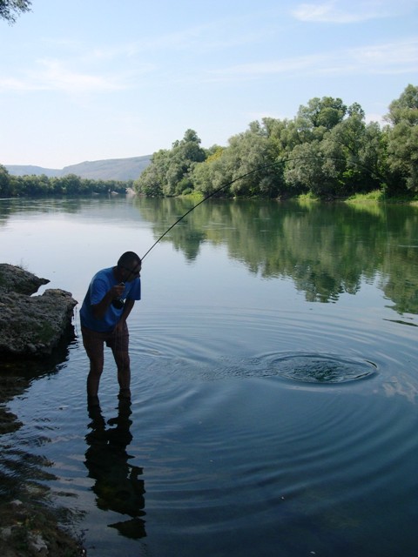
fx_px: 612
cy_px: 278
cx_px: 209
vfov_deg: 49.0
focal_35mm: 38
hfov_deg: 37.7
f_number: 7.6
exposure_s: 1/191
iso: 141
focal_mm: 8
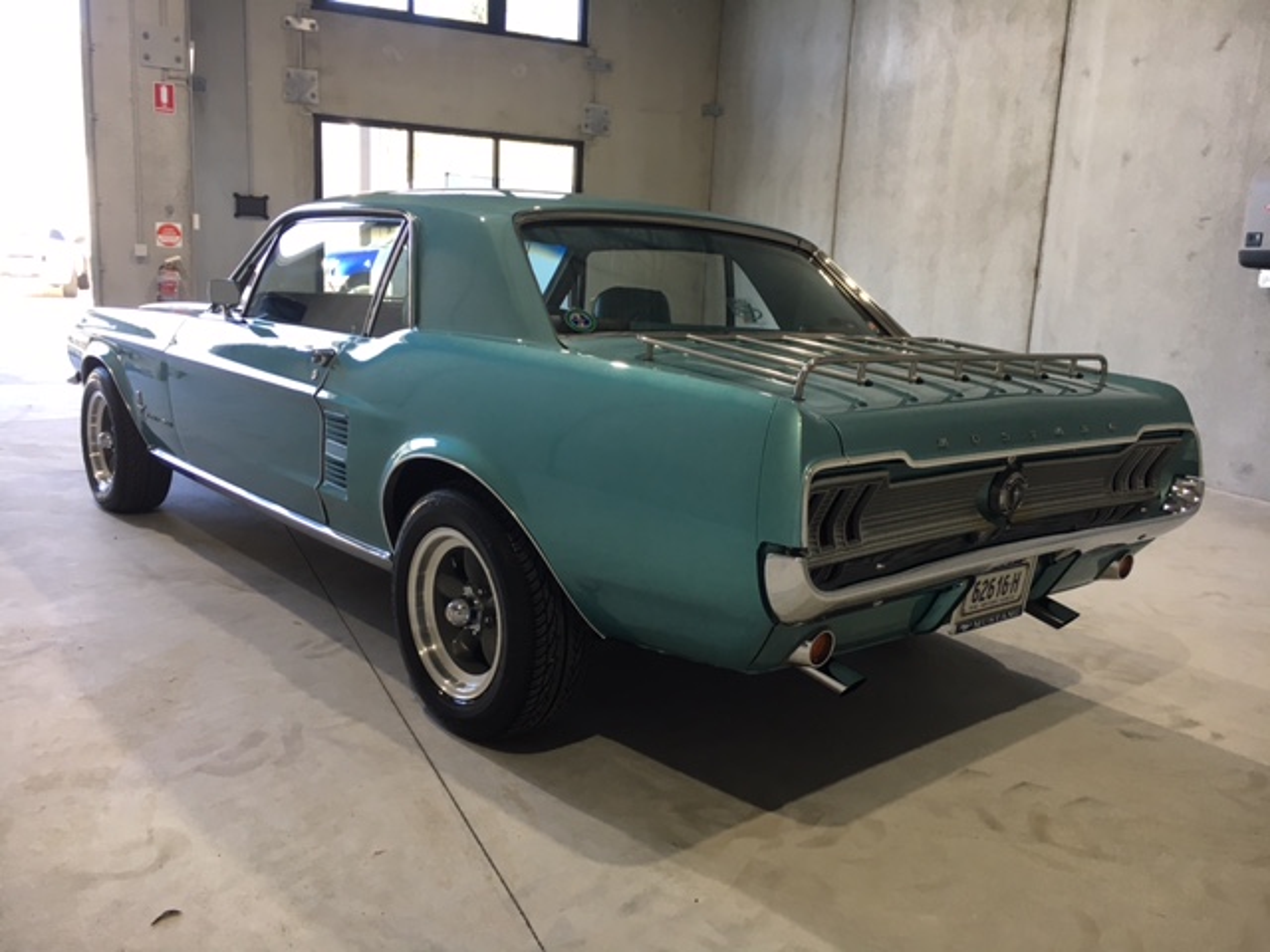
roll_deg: -1.7
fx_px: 1064
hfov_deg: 61.7
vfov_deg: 48.2
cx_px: 635
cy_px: 476
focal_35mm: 29
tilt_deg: -11.7
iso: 25
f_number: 2.2
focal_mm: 4.15
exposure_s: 1/33
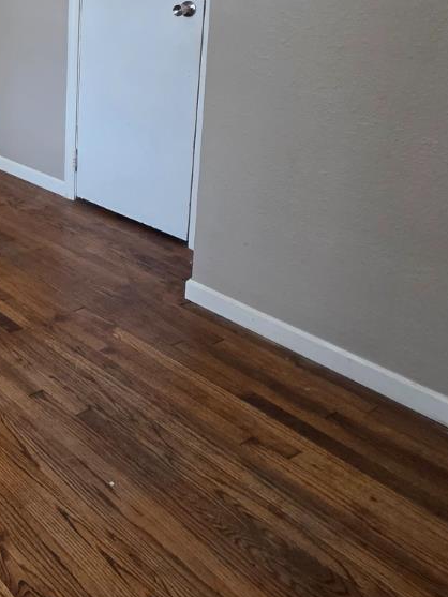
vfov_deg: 48.8
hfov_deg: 28.4
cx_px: -207
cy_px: 97
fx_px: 604
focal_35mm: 35
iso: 160
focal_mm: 2.2
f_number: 1.9
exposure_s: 1/120
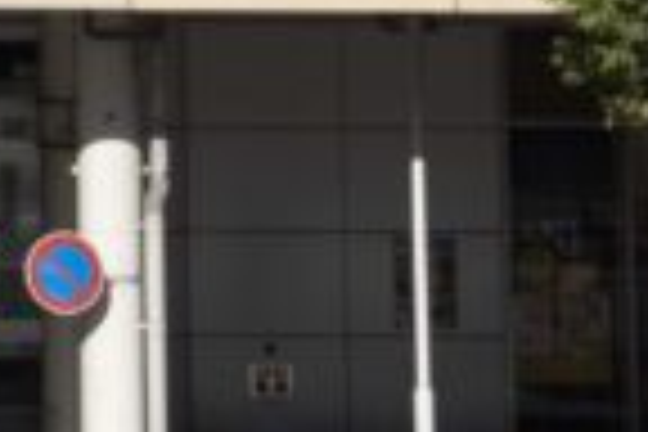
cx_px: -360
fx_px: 4356
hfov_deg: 8.3
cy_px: -979
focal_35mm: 242
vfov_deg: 5.3
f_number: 11
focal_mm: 34
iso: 100
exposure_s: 1/200
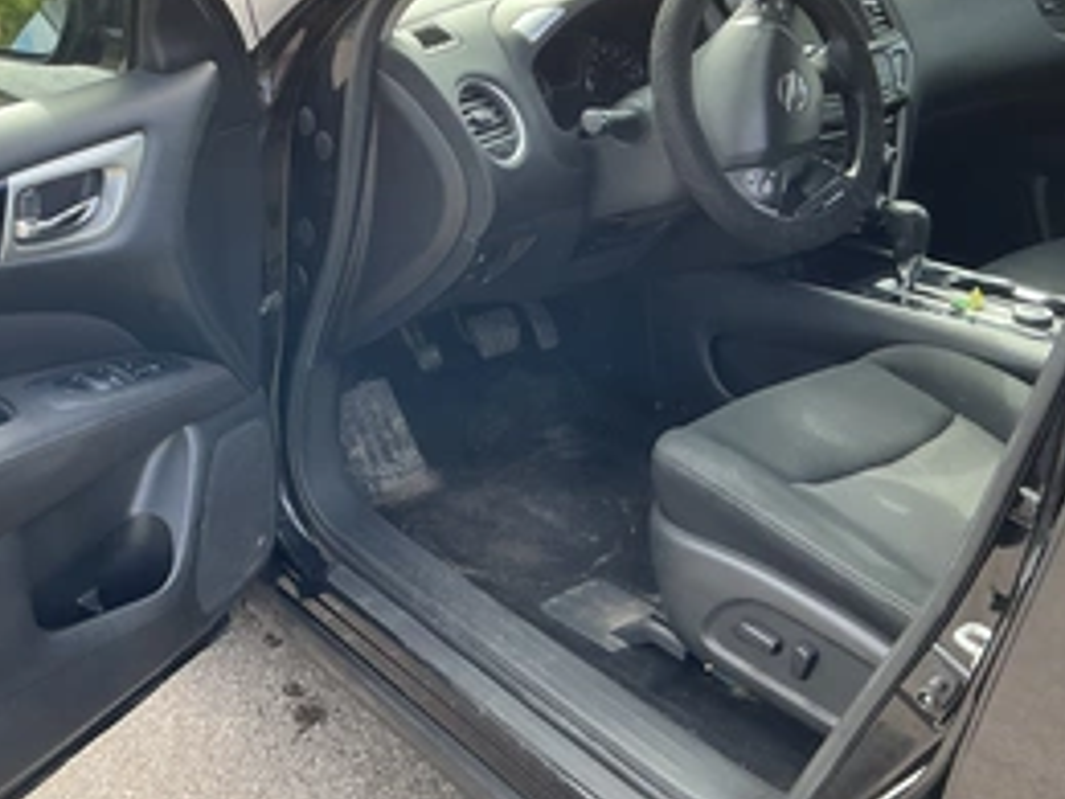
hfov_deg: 42.6
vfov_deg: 33.5
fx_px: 1323
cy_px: 324
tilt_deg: -17.4
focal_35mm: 43
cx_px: 279
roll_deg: +2.1
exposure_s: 1/193
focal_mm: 3
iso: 25
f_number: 1.8
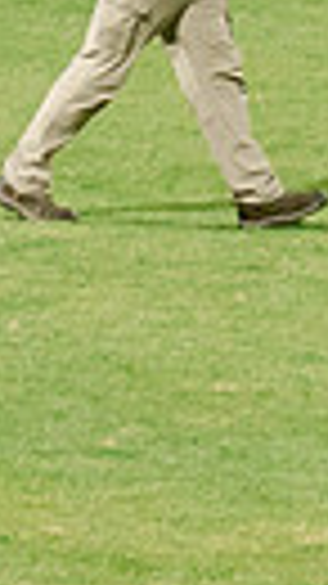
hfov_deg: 1.5
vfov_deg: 2.7
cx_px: 1613
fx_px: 12262
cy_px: -289
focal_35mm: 792
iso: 2000
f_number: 4
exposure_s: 1/160
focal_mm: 70
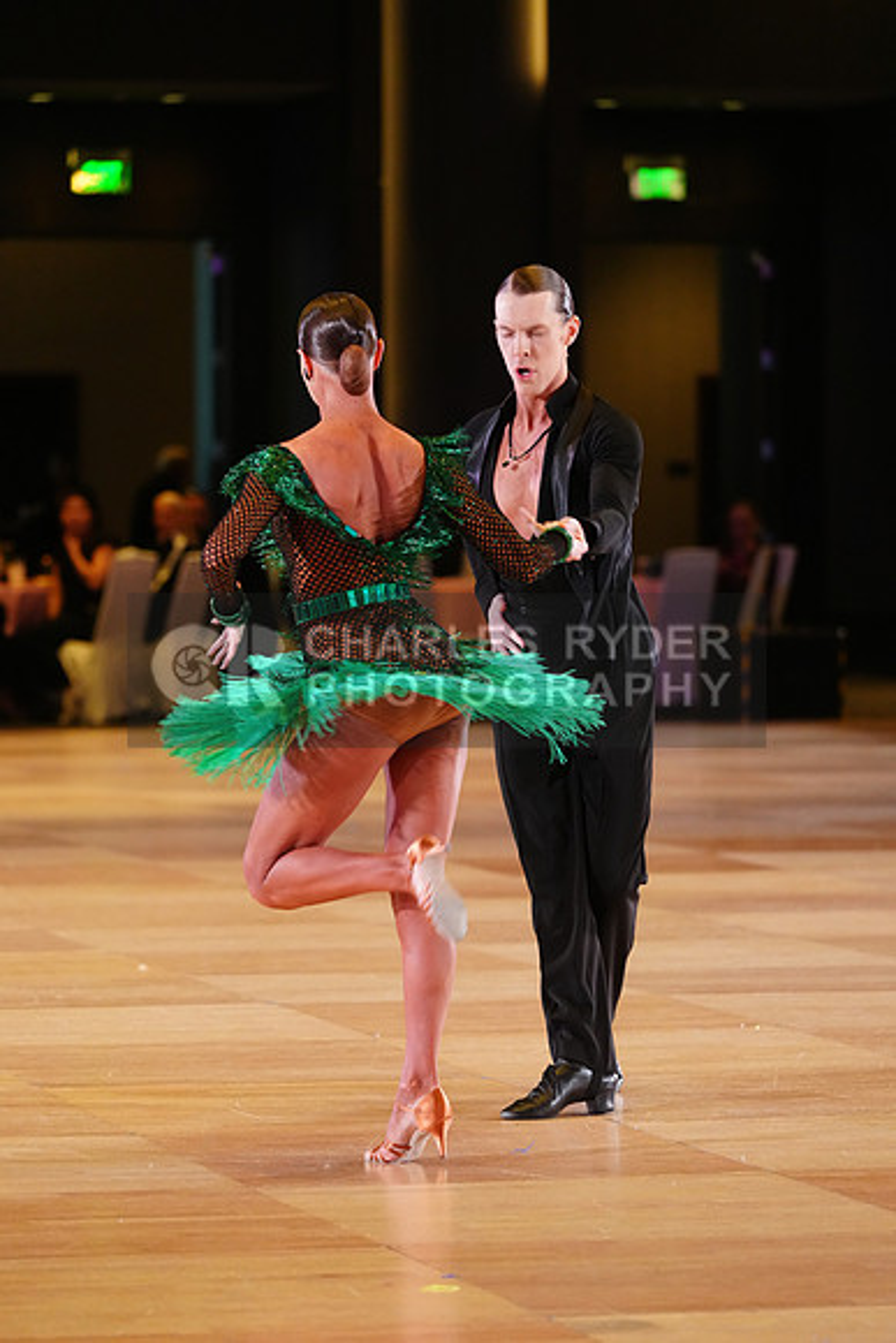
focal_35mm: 166
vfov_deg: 12.4
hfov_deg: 8.3
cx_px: 448
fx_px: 6193
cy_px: 672
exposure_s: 1/400
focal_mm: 166
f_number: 4
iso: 3200
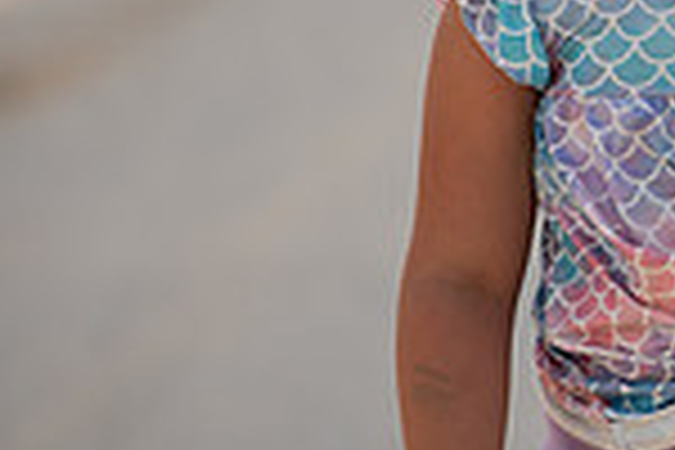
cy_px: -110
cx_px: 855
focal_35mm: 774
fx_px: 14511
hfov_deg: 2.7
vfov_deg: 1.8
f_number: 5.6
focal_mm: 200
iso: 200
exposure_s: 1/800
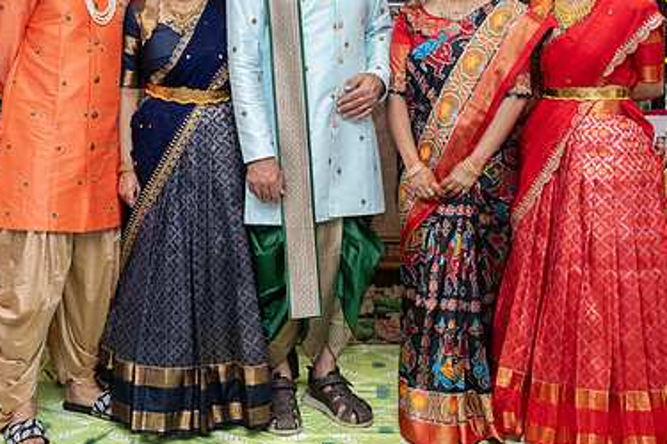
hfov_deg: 31.4
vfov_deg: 21.1
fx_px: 1186
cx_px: 318
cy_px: 131
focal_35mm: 64
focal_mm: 41
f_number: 3.5
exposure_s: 1/160
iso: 1000
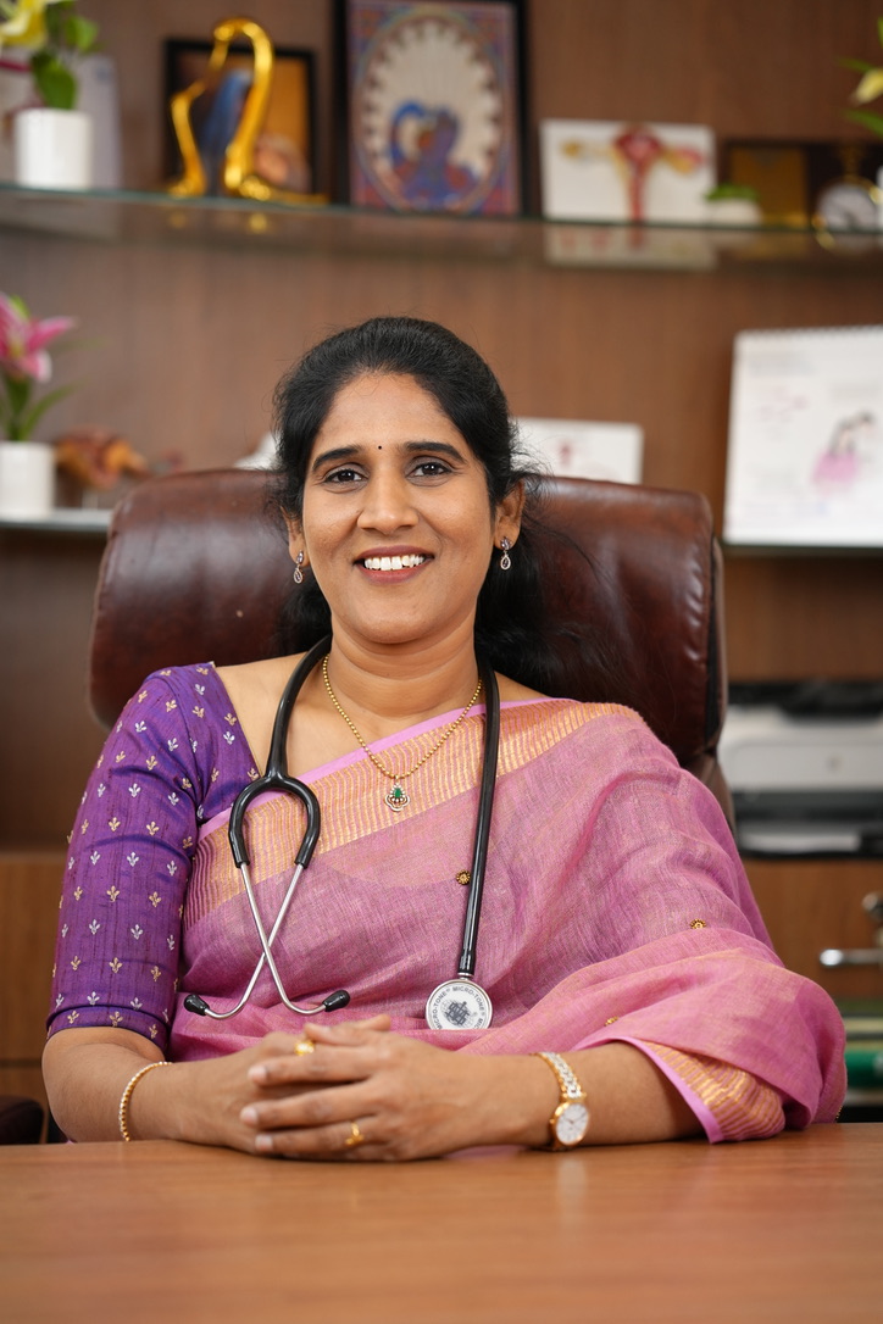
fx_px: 3127
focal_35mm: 85
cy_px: 662
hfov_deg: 16.1
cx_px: 442
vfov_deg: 23.9
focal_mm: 85
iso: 800
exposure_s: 1/320
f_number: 2.8
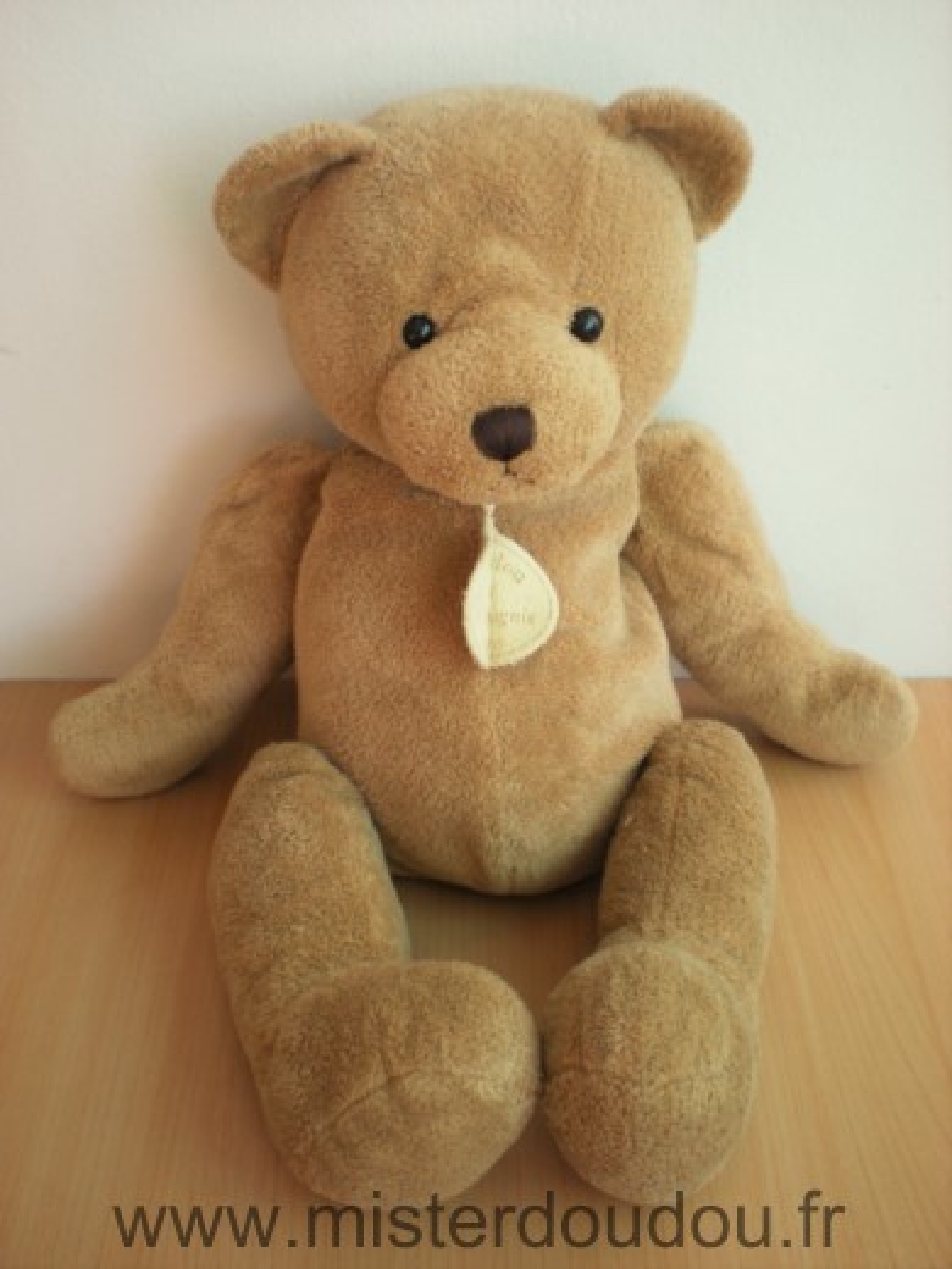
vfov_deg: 49.0
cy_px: 634
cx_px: 476
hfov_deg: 37.7
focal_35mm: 38
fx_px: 1393
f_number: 3.1
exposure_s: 1/58.3
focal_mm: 6.3
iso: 66
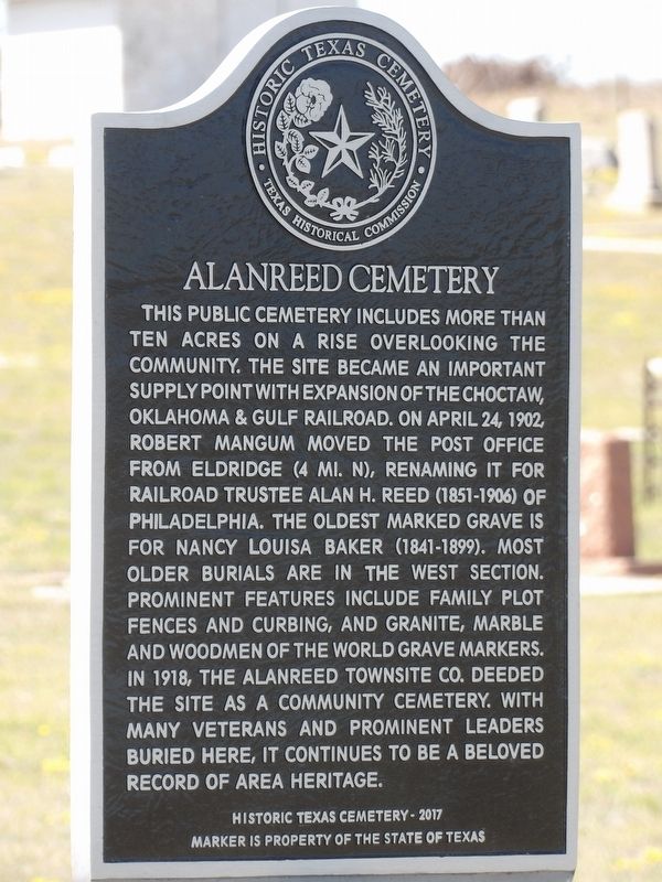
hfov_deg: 4.1
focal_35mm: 363
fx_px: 9256
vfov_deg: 5.5
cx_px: 331
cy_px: 441
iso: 100
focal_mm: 65.2
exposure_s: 1/201
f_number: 4.2
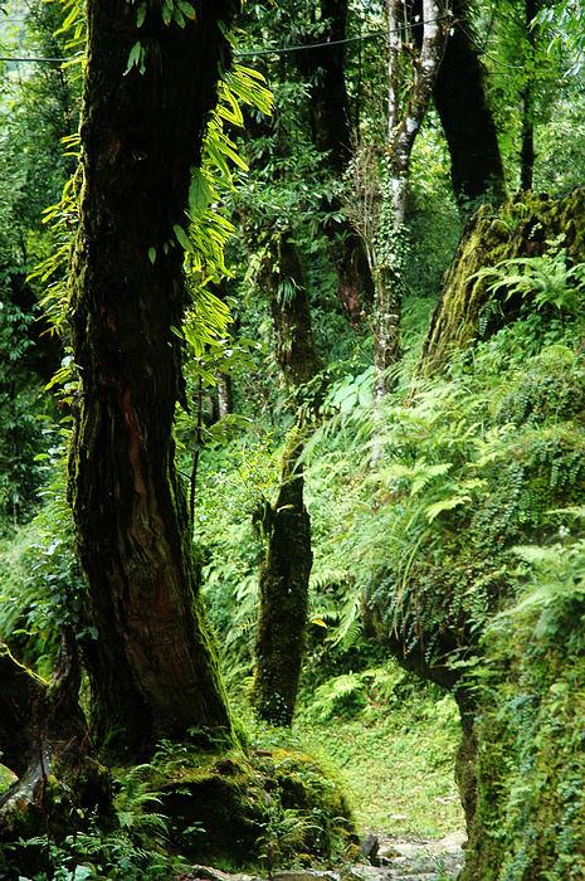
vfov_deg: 19.5
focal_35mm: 105
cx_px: 292
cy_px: 440
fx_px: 2566
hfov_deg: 13.0
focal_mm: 70
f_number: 4.5
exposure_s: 1/60
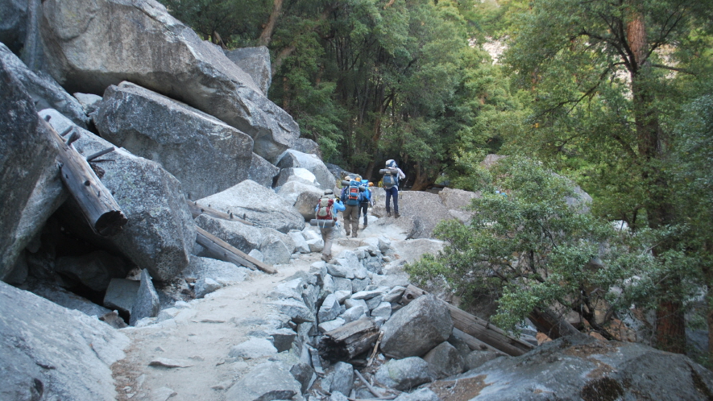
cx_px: 360
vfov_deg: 36.6
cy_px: 172
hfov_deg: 61.0
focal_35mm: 32
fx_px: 605
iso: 200
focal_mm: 20
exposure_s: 1/40
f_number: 3.8
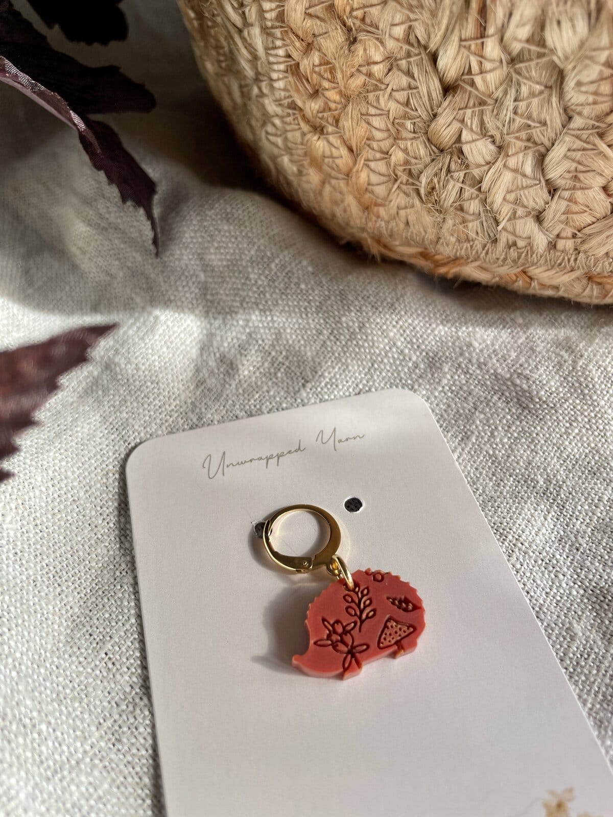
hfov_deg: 53.1
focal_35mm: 26
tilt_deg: -50.3
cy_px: 408
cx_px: 306
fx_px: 614
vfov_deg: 67.3
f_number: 1.6
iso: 32
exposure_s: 1/903
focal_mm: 4.2
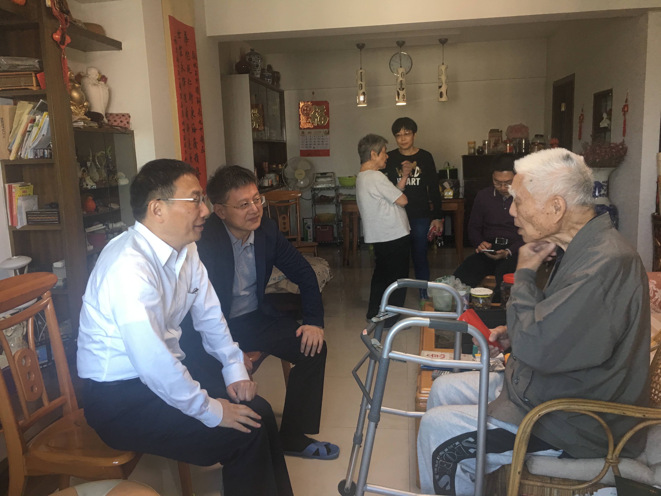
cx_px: 330
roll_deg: +2.5
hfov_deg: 61.7
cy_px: 248
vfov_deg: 48.2
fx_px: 554
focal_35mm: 29
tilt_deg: -7.3
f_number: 2.2
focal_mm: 4.15
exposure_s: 1/17
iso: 40
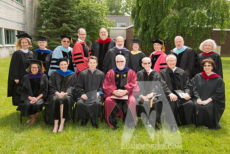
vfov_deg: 38.9
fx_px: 217
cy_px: 77
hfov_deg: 55.8
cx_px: 115
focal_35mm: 34
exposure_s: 1/250
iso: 320
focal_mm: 34
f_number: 9
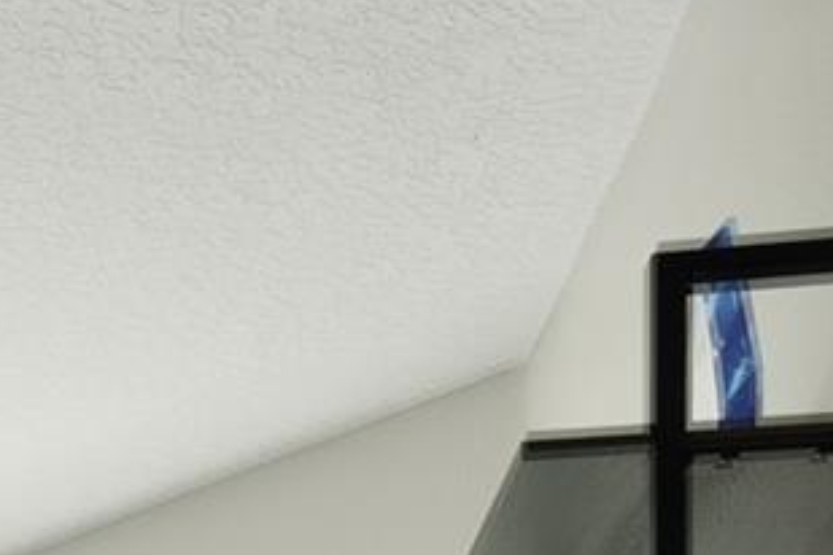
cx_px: -496
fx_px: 2698
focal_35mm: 117
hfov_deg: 15.8
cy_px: 1317
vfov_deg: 10.3
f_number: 6.3
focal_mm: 15
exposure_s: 1/4
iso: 125
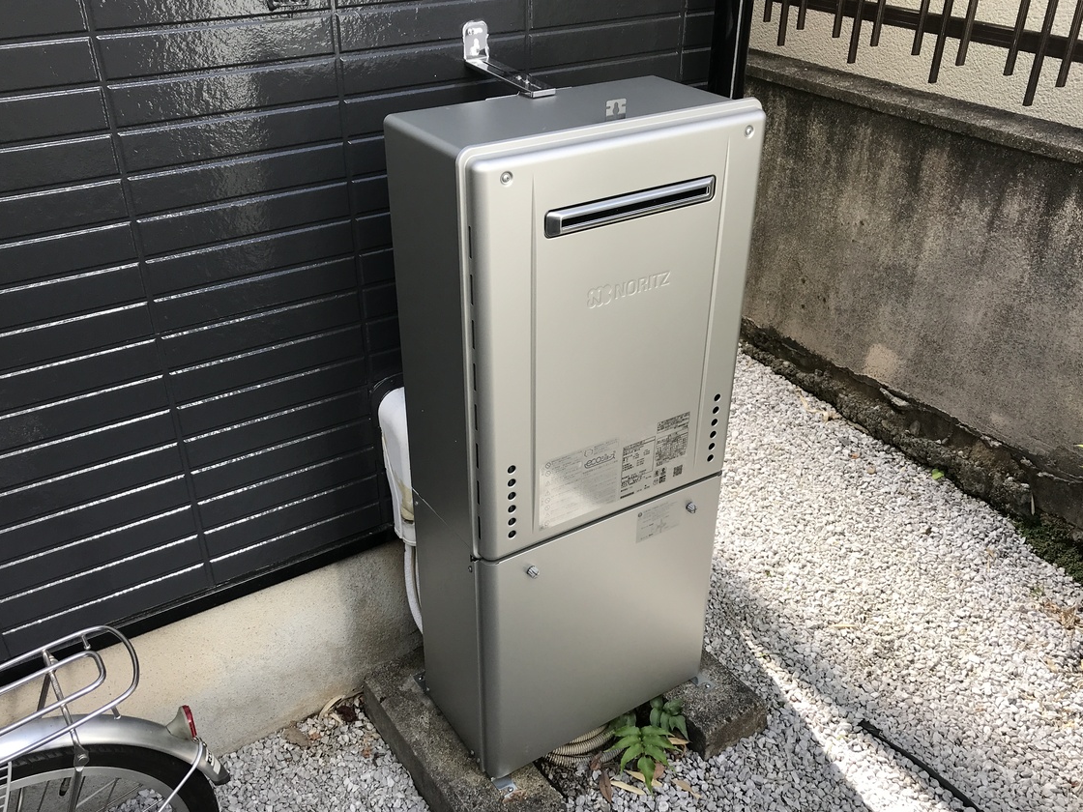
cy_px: 433
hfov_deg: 56.8
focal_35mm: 32
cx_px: 538
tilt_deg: -31.5
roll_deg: -0.9
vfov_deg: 44.1
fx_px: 1001
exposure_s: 1/471
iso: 20
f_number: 1.8
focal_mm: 3.99
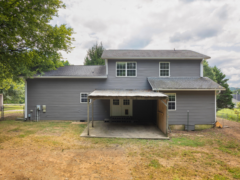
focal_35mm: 24
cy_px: 90
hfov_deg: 71.6
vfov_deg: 56.8
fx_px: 166
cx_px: 120
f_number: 7.1
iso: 100
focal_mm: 12.29
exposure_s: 1/15
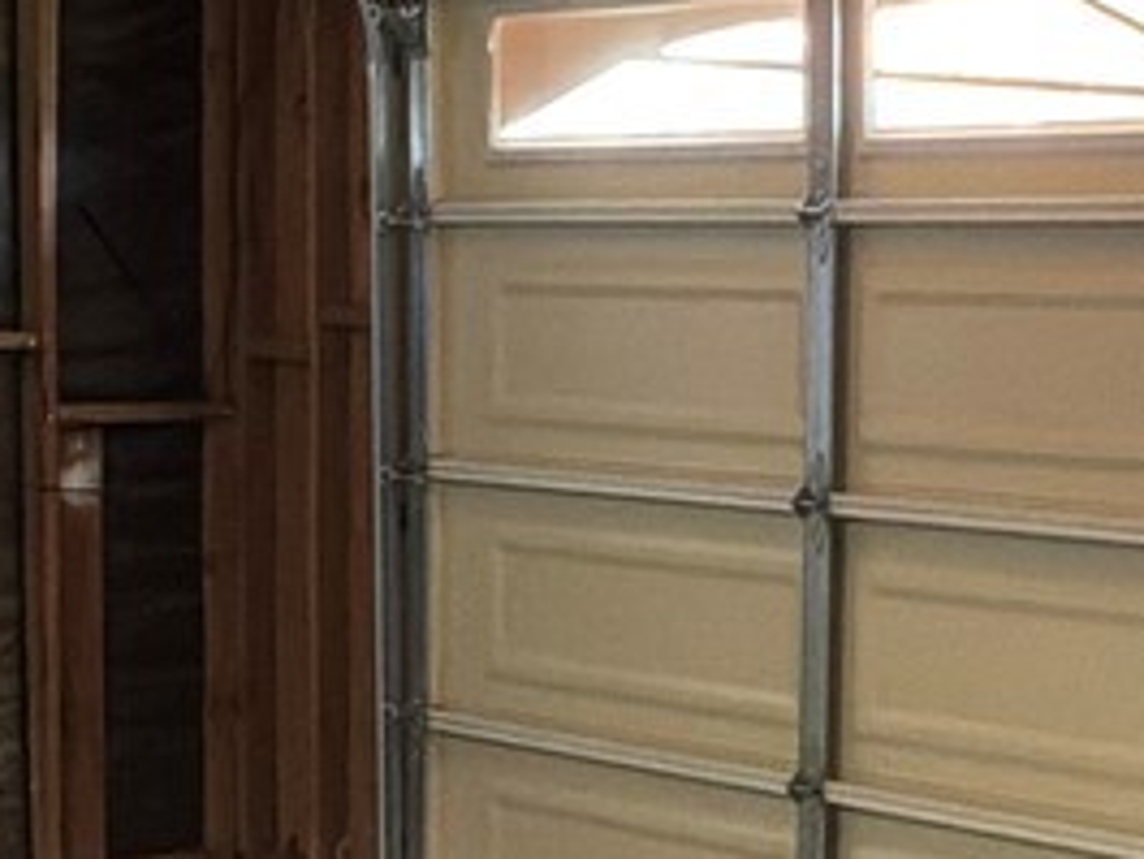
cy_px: 622
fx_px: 3571
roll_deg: -1.2
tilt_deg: -5.3
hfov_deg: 18.2
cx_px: 553
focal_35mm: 108
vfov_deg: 13.7
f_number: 1.8
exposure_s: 1/40
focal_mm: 3
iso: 320
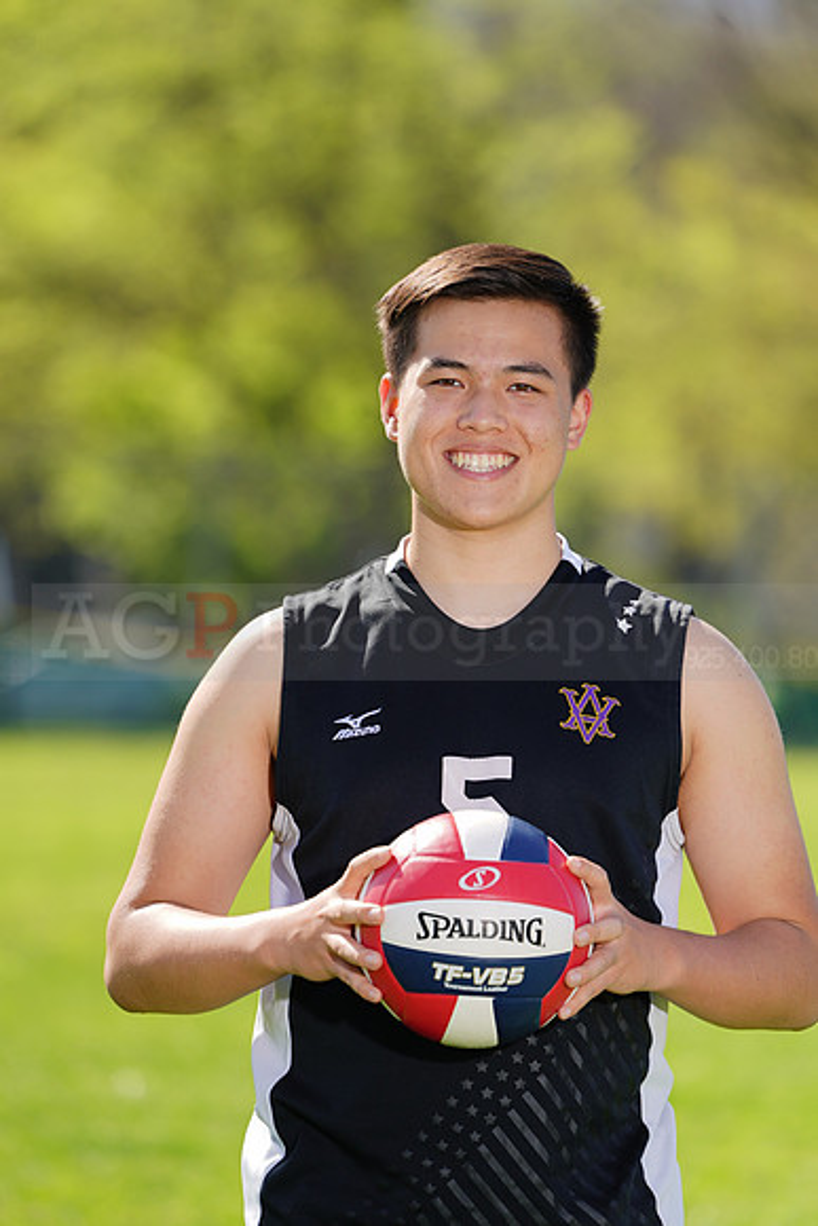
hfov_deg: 4.2
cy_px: 613
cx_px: 409
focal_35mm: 327
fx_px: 11138
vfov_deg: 6.3
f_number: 6.3
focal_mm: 327
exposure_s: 1/200
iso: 64
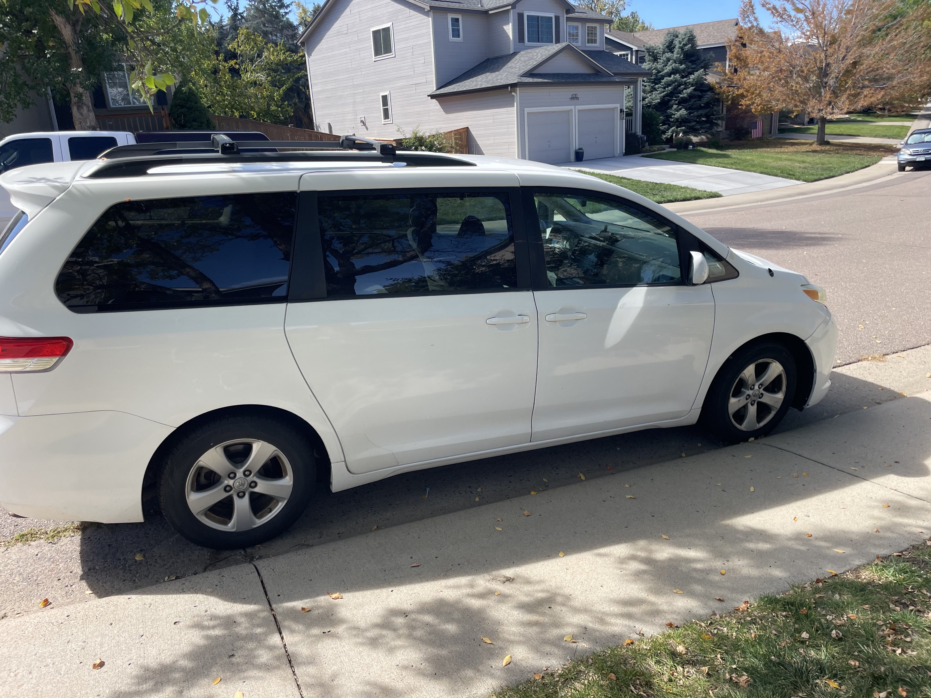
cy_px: 349
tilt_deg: -17.6
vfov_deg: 53.1
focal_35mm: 26
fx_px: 699
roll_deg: +3.9
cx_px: 466
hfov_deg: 67.3
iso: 32
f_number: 1.6
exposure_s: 1/1195
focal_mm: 4.2
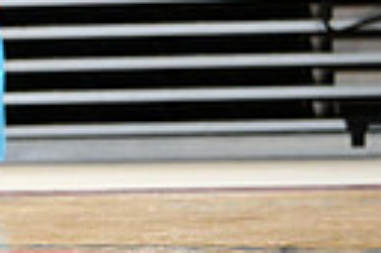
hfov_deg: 5.2
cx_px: -464
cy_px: -98
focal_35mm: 384
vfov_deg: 3.6
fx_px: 4059
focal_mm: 85
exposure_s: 1/1000
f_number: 3.2
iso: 6400
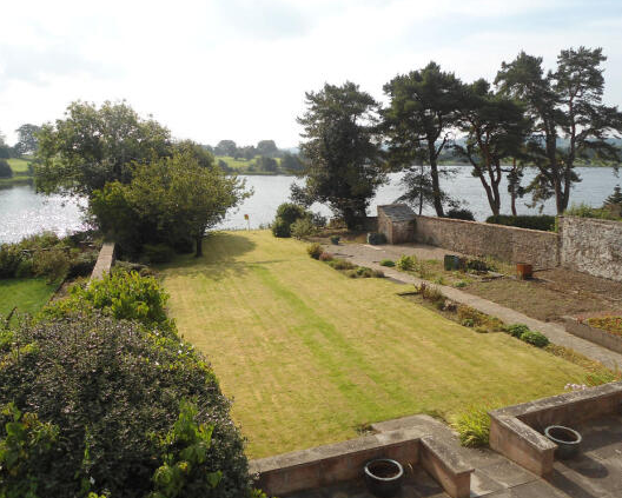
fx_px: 516
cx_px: 323
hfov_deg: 62.2
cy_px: 245
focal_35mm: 28
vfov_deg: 51.6
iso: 80
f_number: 8
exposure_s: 1/160
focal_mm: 4.7
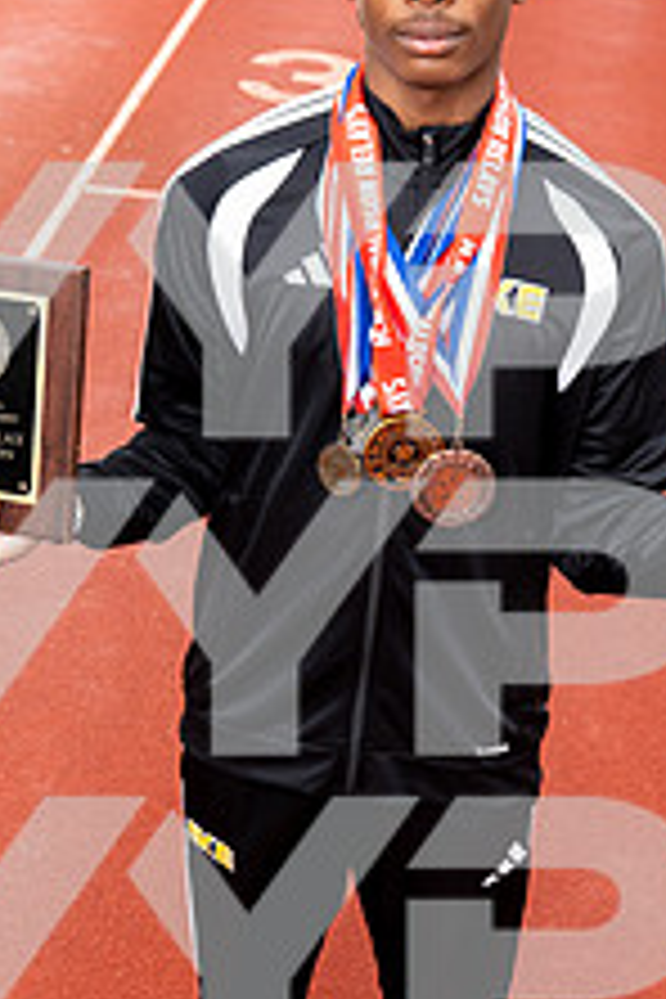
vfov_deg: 28.4
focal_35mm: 71
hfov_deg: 19.2
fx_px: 1970
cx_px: 364
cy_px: 621
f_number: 5.6
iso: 250
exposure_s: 1/200
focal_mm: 35
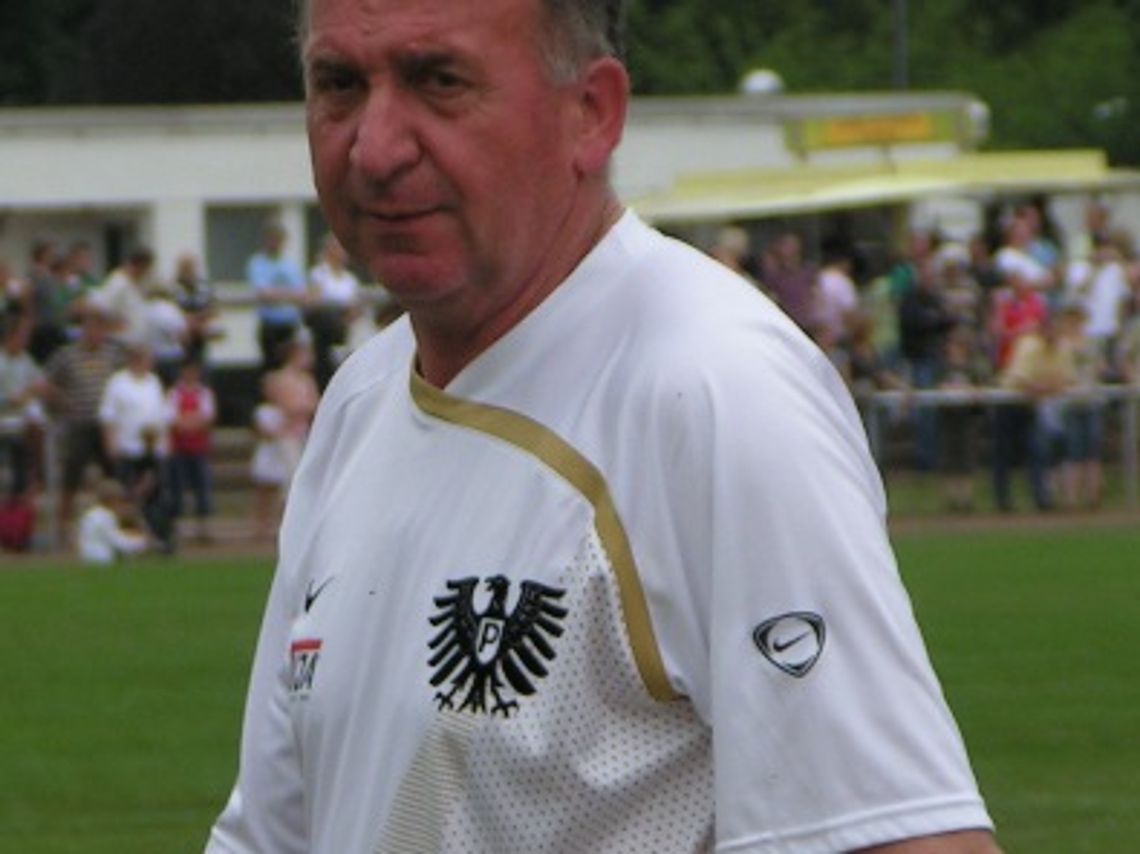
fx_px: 10930
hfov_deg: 6.0
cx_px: 462
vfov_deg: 4.5
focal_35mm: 332
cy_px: 589
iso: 50
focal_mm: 25.1
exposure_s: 1/800
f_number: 3.5
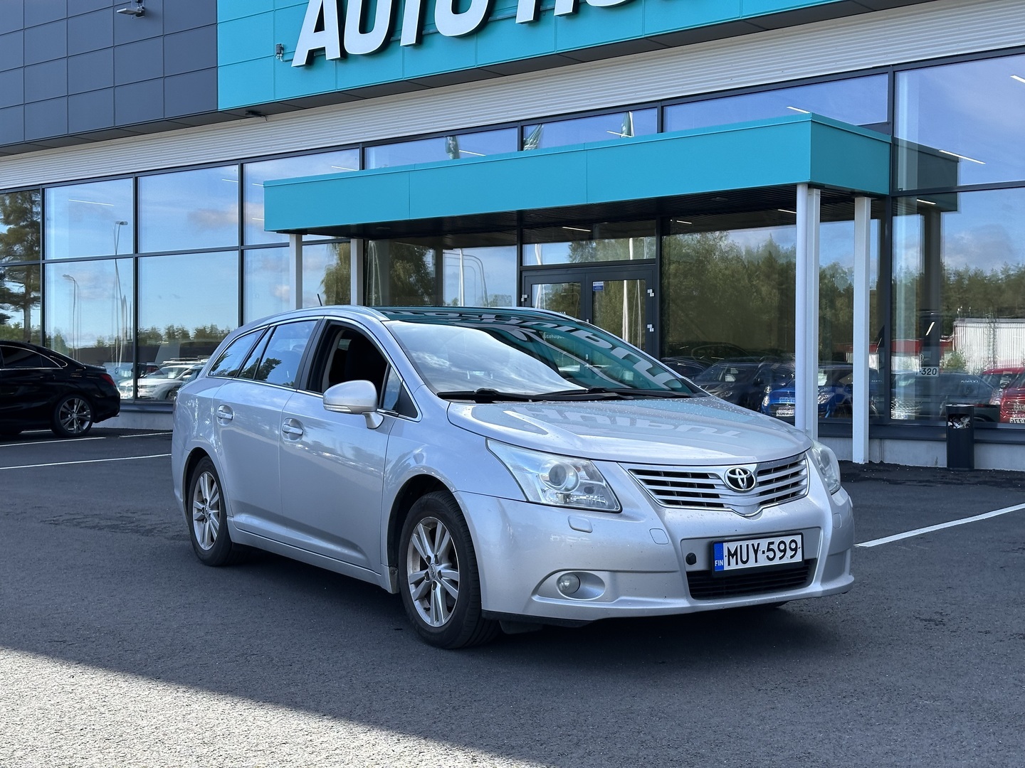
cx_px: 512
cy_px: 384
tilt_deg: -0.6
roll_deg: -0.4
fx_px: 1421
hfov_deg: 39.7
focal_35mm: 48
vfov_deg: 30.3
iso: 64
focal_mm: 6.86
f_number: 1.78
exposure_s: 1/1376
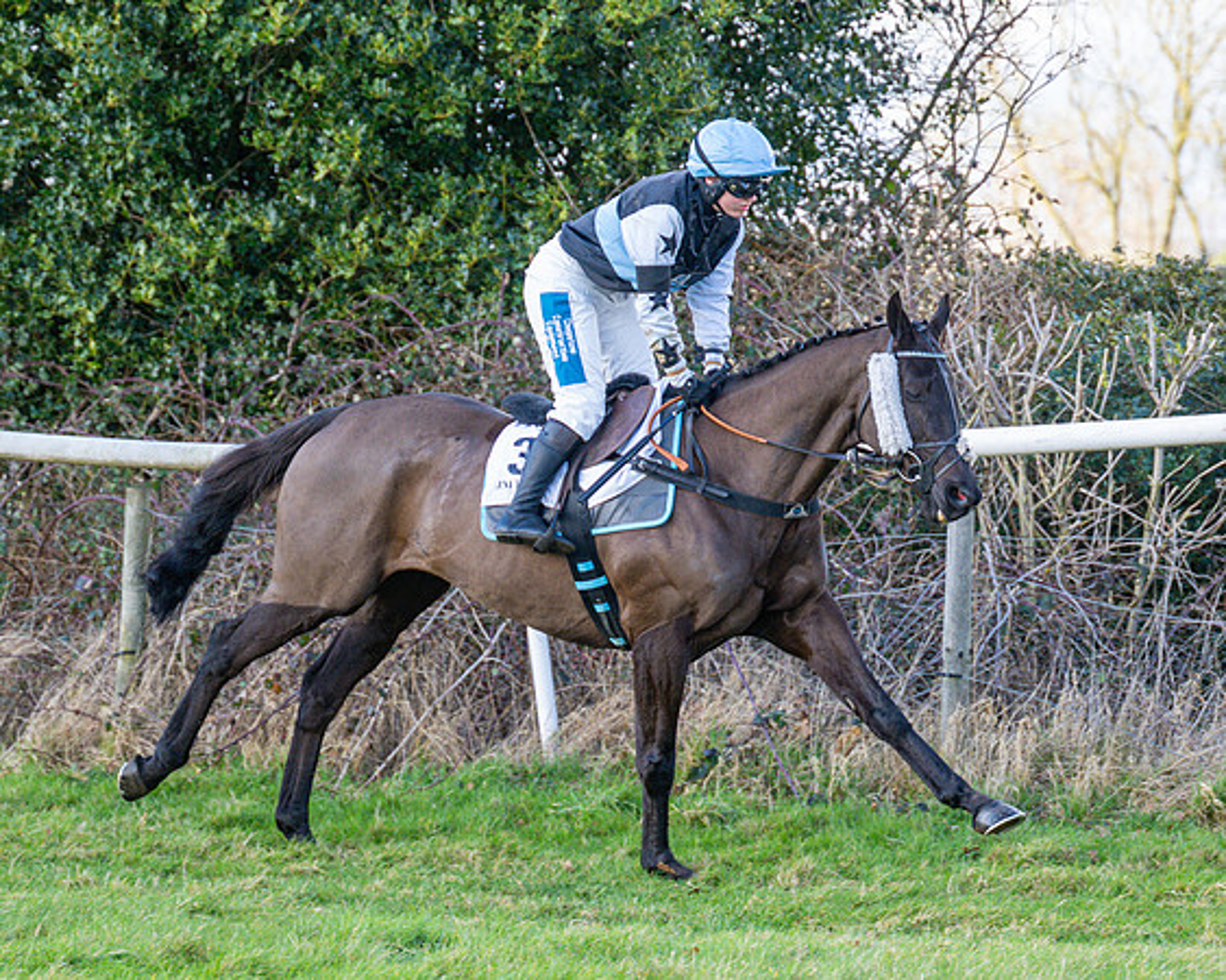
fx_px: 8449
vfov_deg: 6.6
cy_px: 549
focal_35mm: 233
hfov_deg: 8.3
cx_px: 720
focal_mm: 120
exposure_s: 1/800
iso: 800
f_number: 4
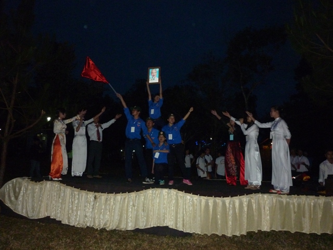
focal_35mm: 33
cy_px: 125
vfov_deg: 42.9
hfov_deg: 55.4
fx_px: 317
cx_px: 166
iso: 640
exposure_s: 1/125
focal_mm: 5.5
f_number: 2.8
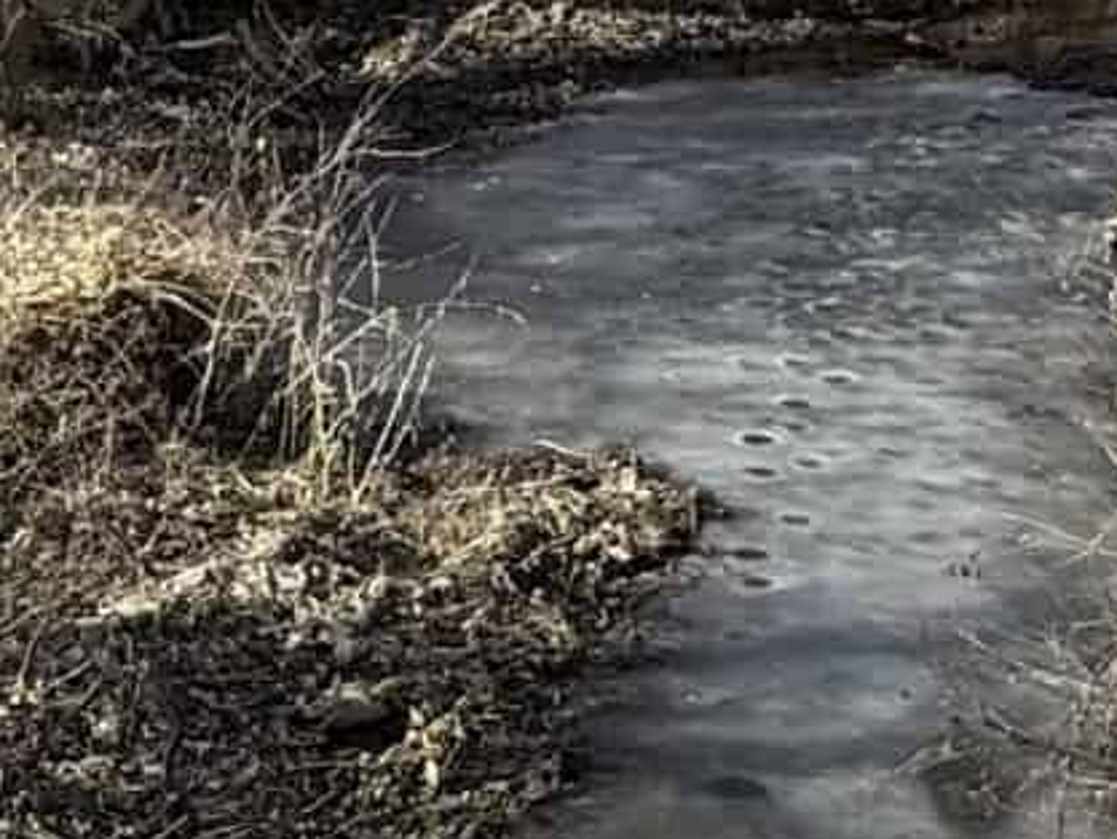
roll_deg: +1.3
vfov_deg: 16.6
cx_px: -48
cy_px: 941
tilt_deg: -29.8
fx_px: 2776
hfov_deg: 21.8
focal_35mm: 86
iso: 50
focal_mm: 2.22
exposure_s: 1/607
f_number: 2.2
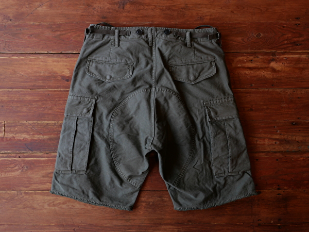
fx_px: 312
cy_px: 116
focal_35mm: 35
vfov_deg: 40.7
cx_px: 154
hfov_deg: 52.6
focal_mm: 15.9
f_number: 2.3
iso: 200
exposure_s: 1/100
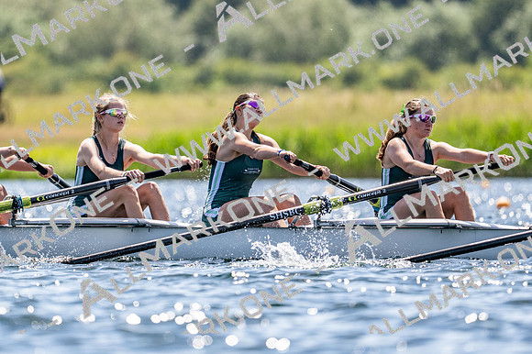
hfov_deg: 3.4
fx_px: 8861
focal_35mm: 600
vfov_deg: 2.3
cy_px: 177
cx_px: 266
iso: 220
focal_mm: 400
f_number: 4.5
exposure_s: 1/2500
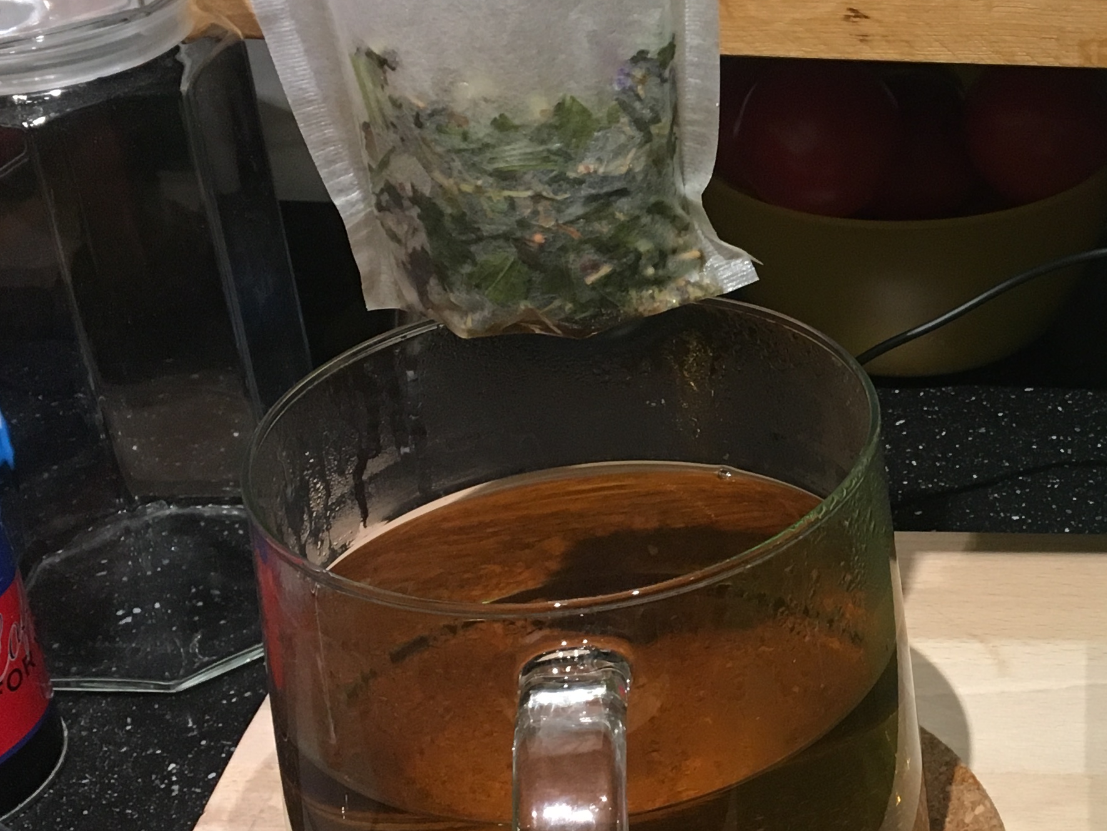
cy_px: 466
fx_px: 2111
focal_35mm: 66
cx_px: 1081
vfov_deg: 22.2
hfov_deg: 27.8
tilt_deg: -31.6
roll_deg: -0.3
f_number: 2.2
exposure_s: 1/33
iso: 160
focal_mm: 4.15
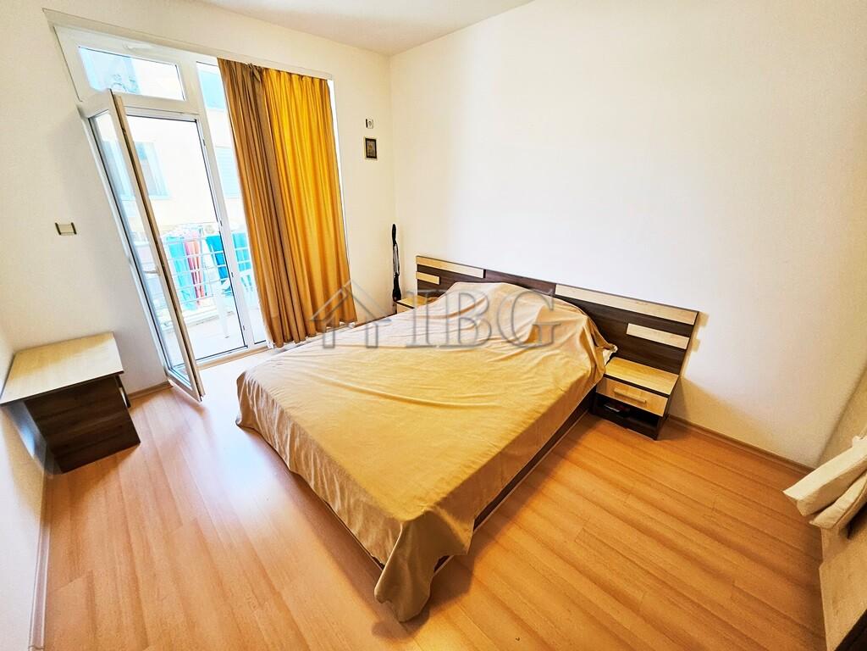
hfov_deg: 106.2
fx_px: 326
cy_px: 326
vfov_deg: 89.9
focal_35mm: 13
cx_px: 434
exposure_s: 1/50
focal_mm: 1.7
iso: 50
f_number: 2.2
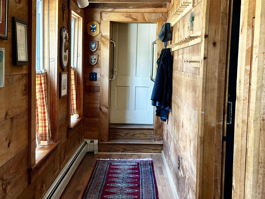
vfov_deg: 30.3
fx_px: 367
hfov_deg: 39.7
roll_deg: -1.5
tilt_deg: -4.8
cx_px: 132
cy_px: 100
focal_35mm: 48
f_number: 1.78
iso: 320
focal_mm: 6.86
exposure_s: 1/40
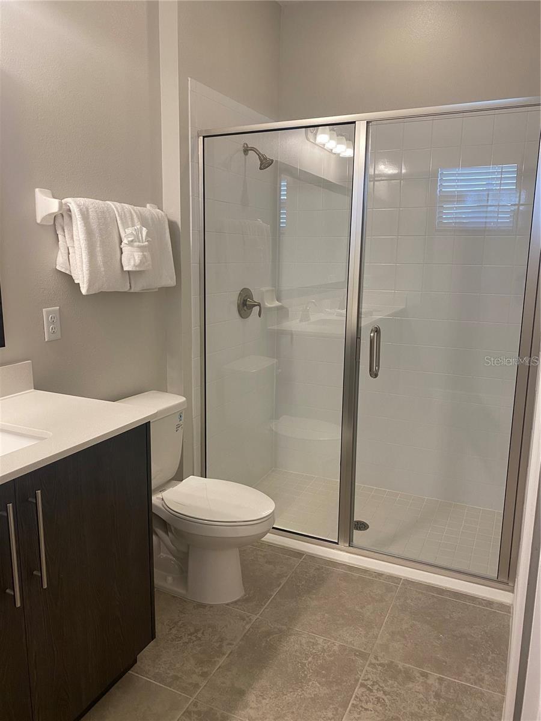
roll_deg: -1.7
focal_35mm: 26
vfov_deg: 67.3
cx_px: 270
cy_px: 360
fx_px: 542
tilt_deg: -10.3
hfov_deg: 53.1
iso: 80
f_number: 1.8
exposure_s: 1/60
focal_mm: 4.25
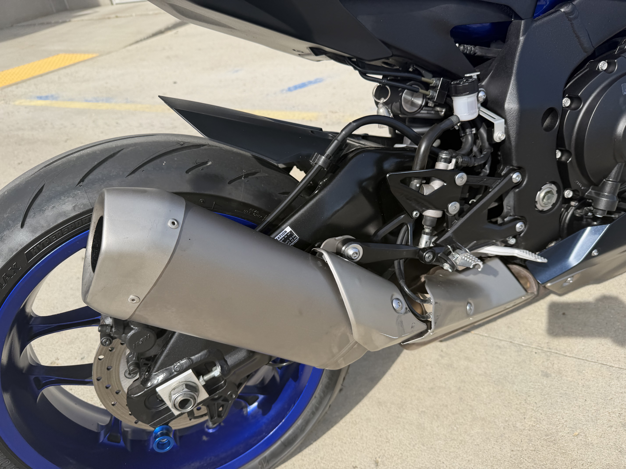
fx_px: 434
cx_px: 313
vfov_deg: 56.8
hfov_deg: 71.6
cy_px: 234
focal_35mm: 24
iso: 80
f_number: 1.78
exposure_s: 1/2611
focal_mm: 6.76
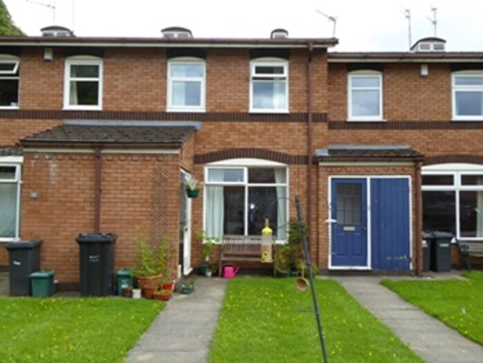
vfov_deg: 43.0
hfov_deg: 55.3
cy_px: 182
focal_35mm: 33
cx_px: 242
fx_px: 461
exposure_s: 1/60
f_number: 5.6
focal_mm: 5.8
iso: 100
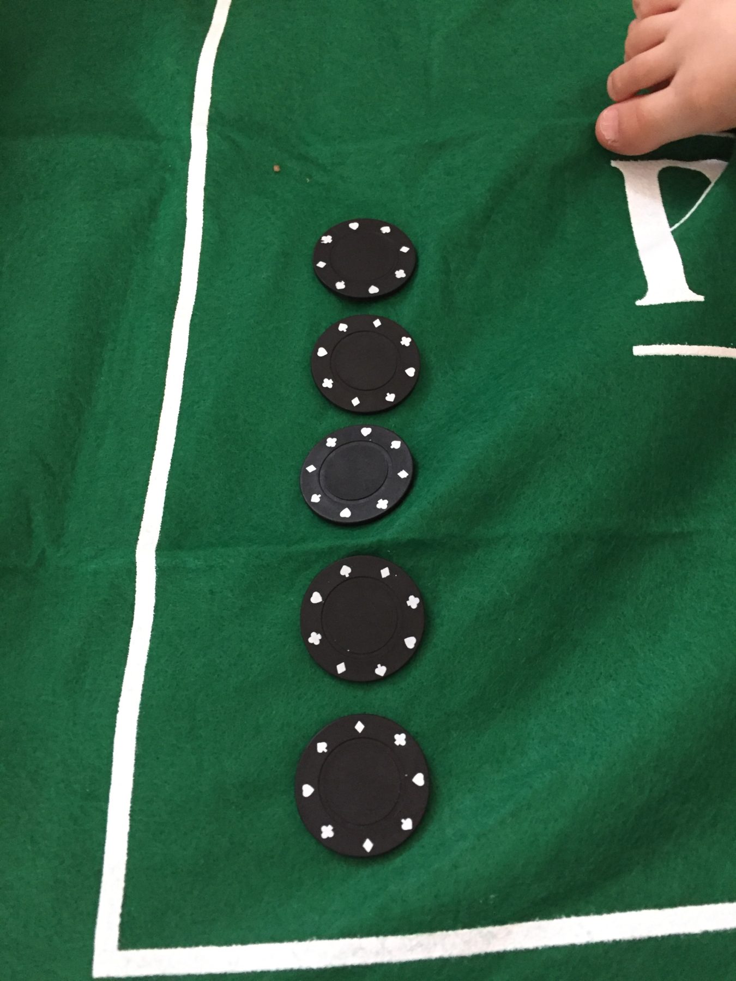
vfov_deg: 61.7
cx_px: 368
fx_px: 822
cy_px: 490
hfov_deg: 48.2
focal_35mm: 29
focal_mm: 4.15
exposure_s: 1/25
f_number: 2.2
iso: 250
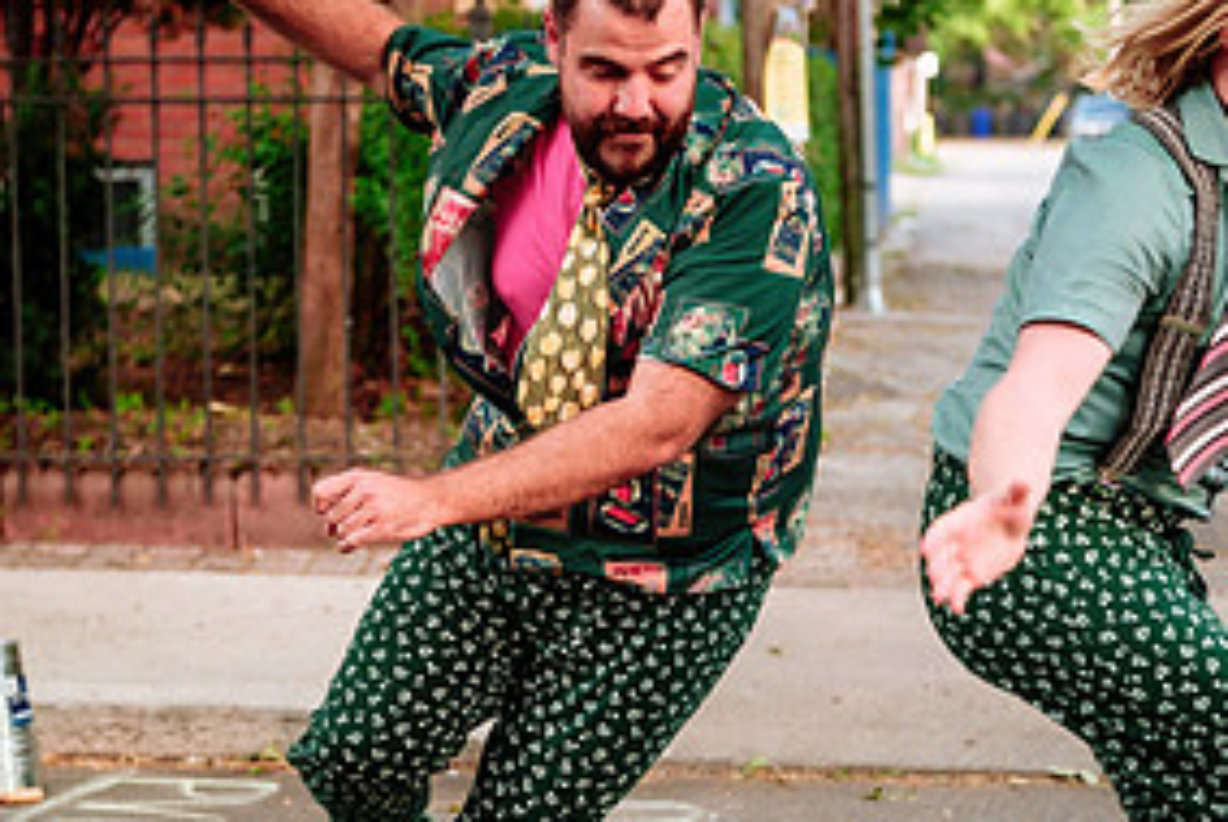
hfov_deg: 20.8
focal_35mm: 98
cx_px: 649
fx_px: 3346
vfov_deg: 14.0
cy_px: 413
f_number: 1.8
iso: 500
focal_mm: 32.2
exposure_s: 1/500
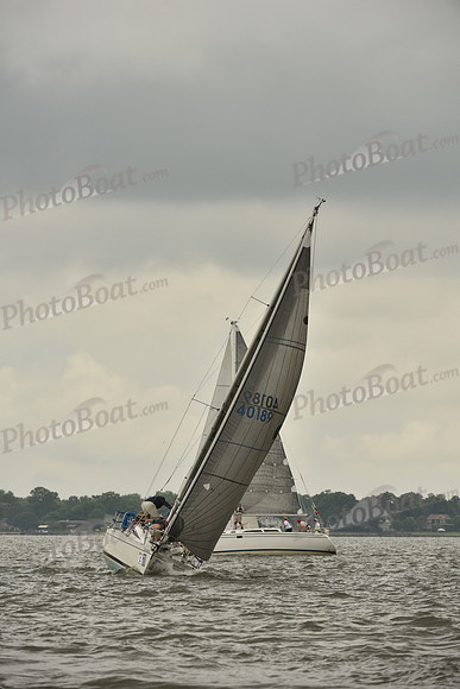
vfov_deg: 7.9
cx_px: 230
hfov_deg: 5.3
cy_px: 344
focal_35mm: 260
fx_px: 4980
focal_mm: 260
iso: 400
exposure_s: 1/1000
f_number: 8
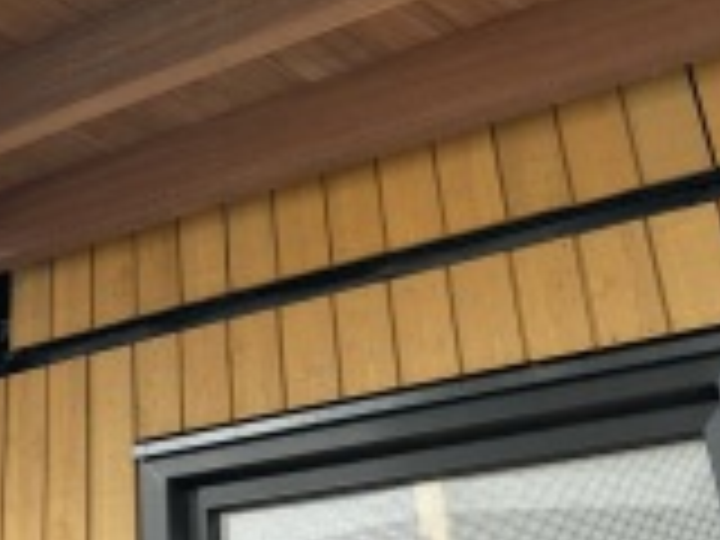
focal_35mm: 65
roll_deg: +0.5
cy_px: 0
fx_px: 1352
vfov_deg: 21.8
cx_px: 108
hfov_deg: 28.9
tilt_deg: +30.8
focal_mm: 4.2
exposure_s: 1/234
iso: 32
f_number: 1.6
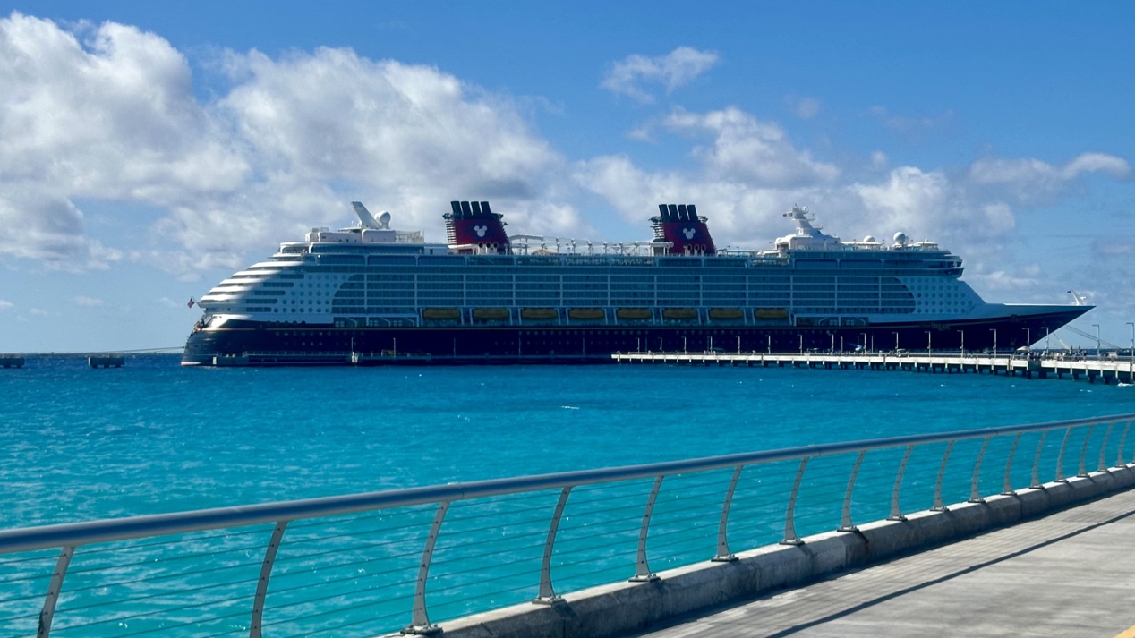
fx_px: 1986
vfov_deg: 18.2
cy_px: 381
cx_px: 620
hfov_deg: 31.9
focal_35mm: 66
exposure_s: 1/7092
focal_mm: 6.86
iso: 64
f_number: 1.78
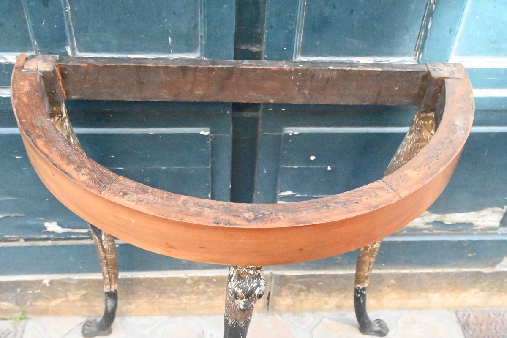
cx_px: 254
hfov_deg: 50.4
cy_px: 169
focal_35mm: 38
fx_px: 539
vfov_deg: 34.8
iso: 45600
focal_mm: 25.5
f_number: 6.3
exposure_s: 1/4000
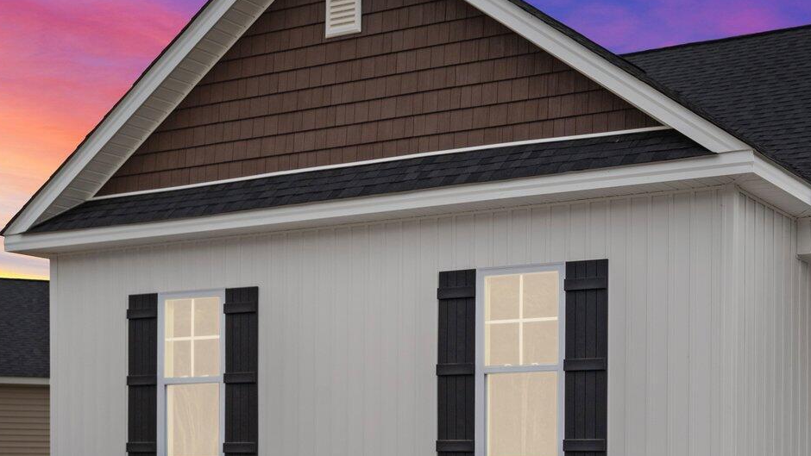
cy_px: 309
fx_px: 1226
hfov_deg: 34.3
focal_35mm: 57
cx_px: 747
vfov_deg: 21.0
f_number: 8
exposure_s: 1/320
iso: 250
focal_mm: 25
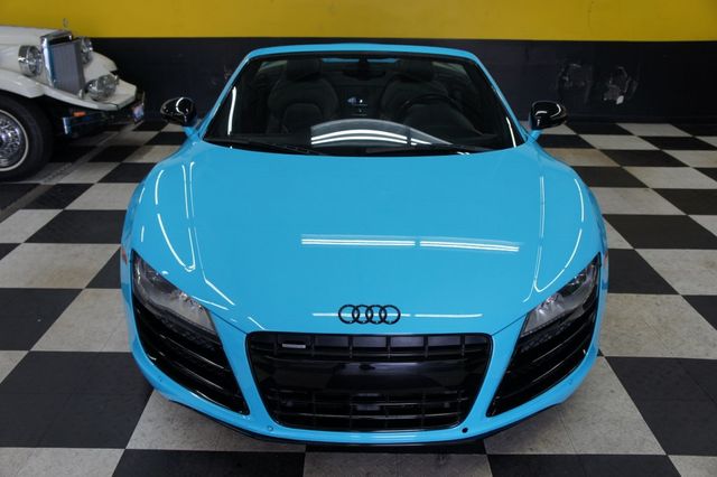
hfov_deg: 59.5
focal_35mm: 32
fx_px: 627
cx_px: 358
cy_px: 238
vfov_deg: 41.7
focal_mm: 21
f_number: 4.5
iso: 200
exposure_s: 1/50
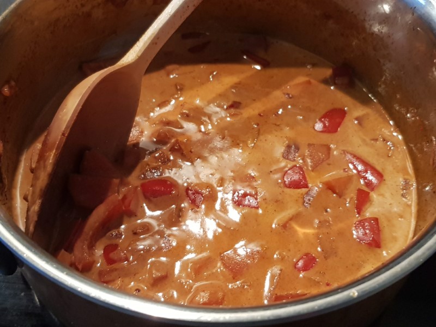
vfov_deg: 53.1
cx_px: 218
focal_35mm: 26
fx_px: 327
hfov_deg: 67.3
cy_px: 164
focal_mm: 4.2
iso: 200
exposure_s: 1/50
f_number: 1.7
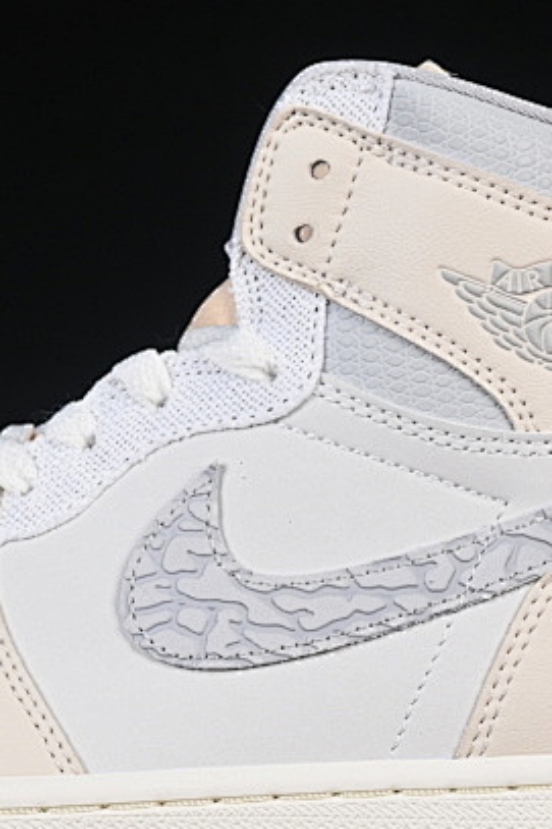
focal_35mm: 199
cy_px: 458
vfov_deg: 10.3
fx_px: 4581
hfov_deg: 6.9
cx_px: 122
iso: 160
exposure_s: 1/80
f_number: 8
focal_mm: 50
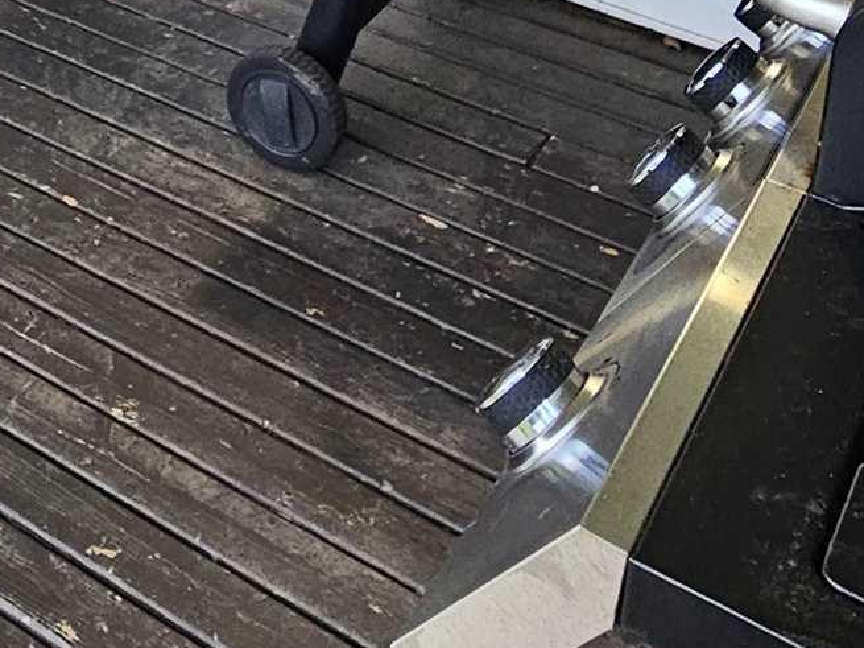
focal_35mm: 61
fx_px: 1522
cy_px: -482
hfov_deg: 29.5
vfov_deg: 19.0
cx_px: -11
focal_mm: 2.2
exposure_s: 1/60
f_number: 2.2
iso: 200
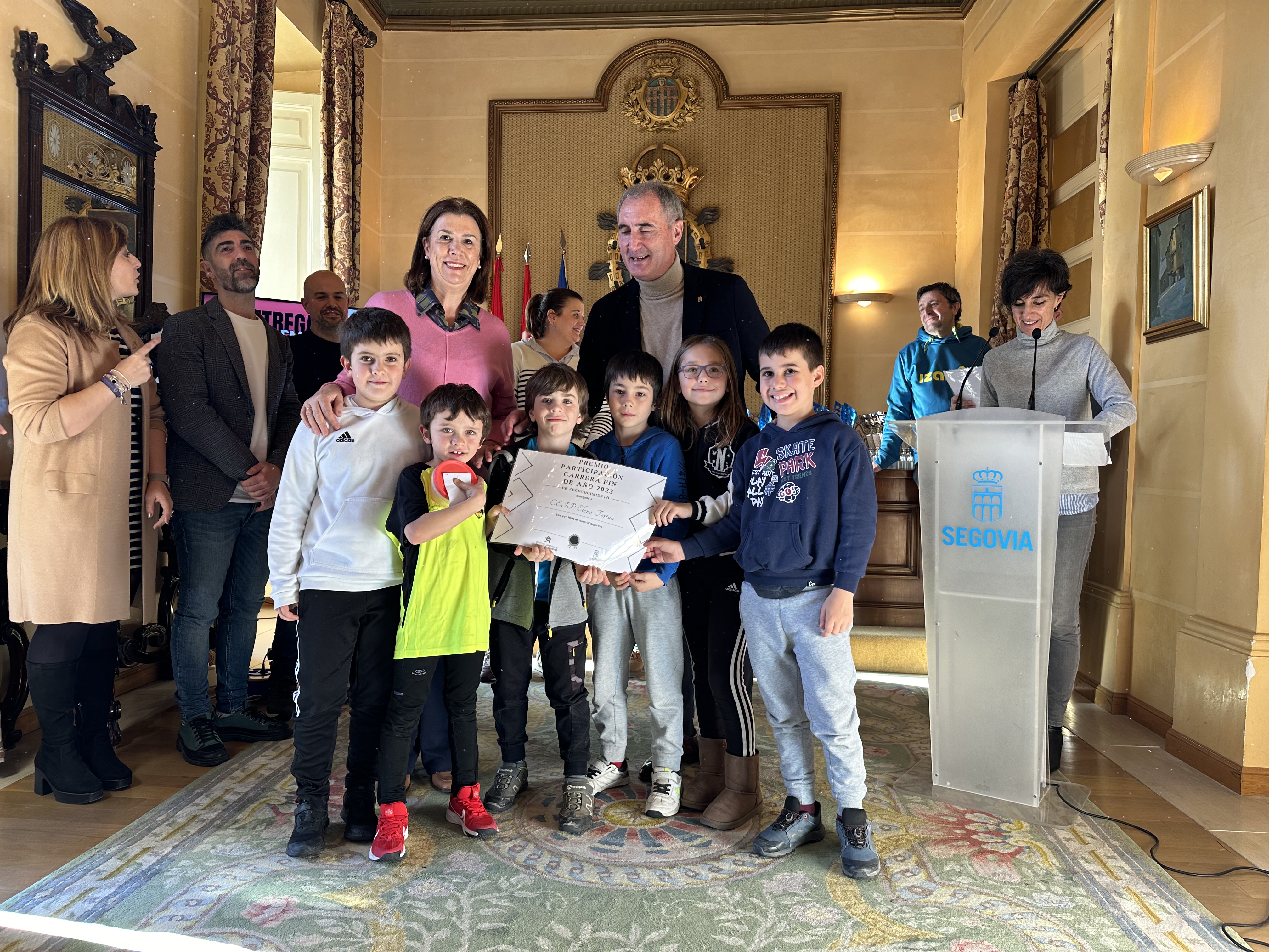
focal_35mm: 24
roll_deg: -0.8
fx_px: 880
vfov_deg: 56.8
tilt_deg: -1.5
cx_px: 634
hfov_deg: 71.6
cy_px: 476
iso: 100
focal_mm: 6.86
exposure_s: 1/100
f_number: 1.78
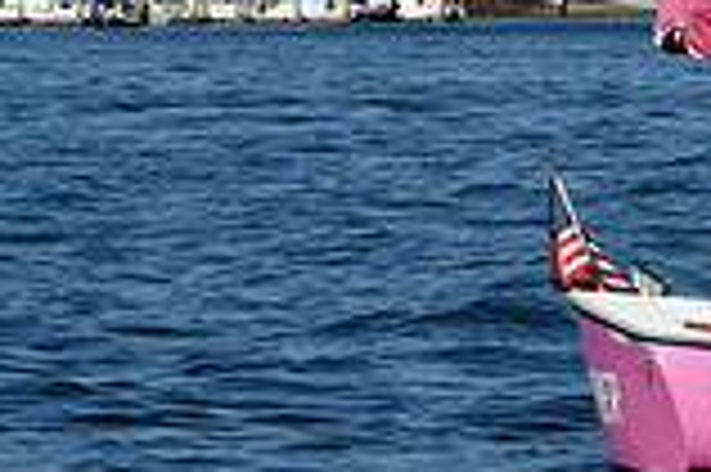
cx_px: 1296
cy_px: -25
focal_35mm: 386
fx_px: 7615
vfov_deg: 3.5
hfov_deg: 5.3
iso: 100
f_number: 8
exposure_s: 1/500
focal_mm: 70
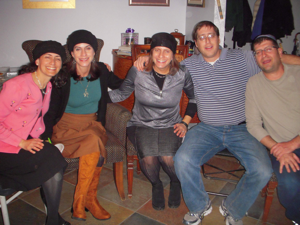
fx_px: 329
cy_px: 112
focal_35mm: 38
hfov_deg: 49.0
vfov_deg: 37.7
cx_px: 150
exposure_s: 1/160
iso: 500
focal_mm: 6.3
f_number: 3.3
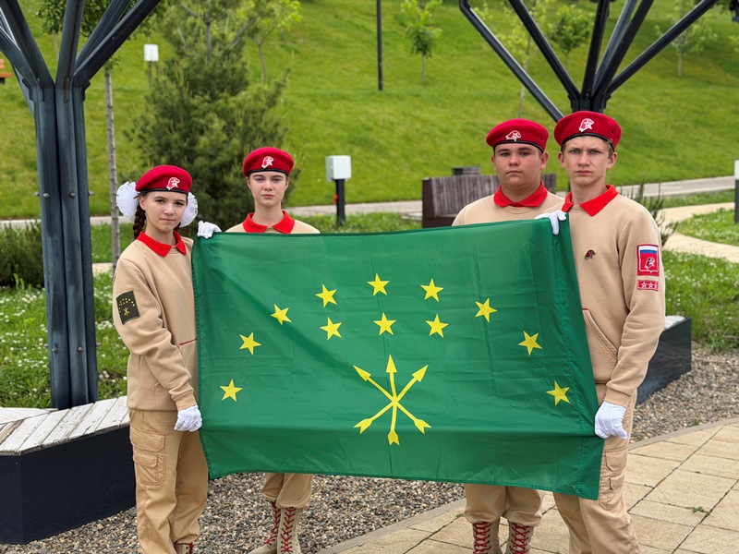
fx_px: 1025
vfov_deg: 30.3
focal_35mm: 48
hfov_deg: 39.7
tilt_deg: -6.3
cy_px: 277
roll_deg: +1.3
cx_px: 370
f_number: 1.78
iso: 64
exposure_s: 1/1100
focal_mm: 6.76
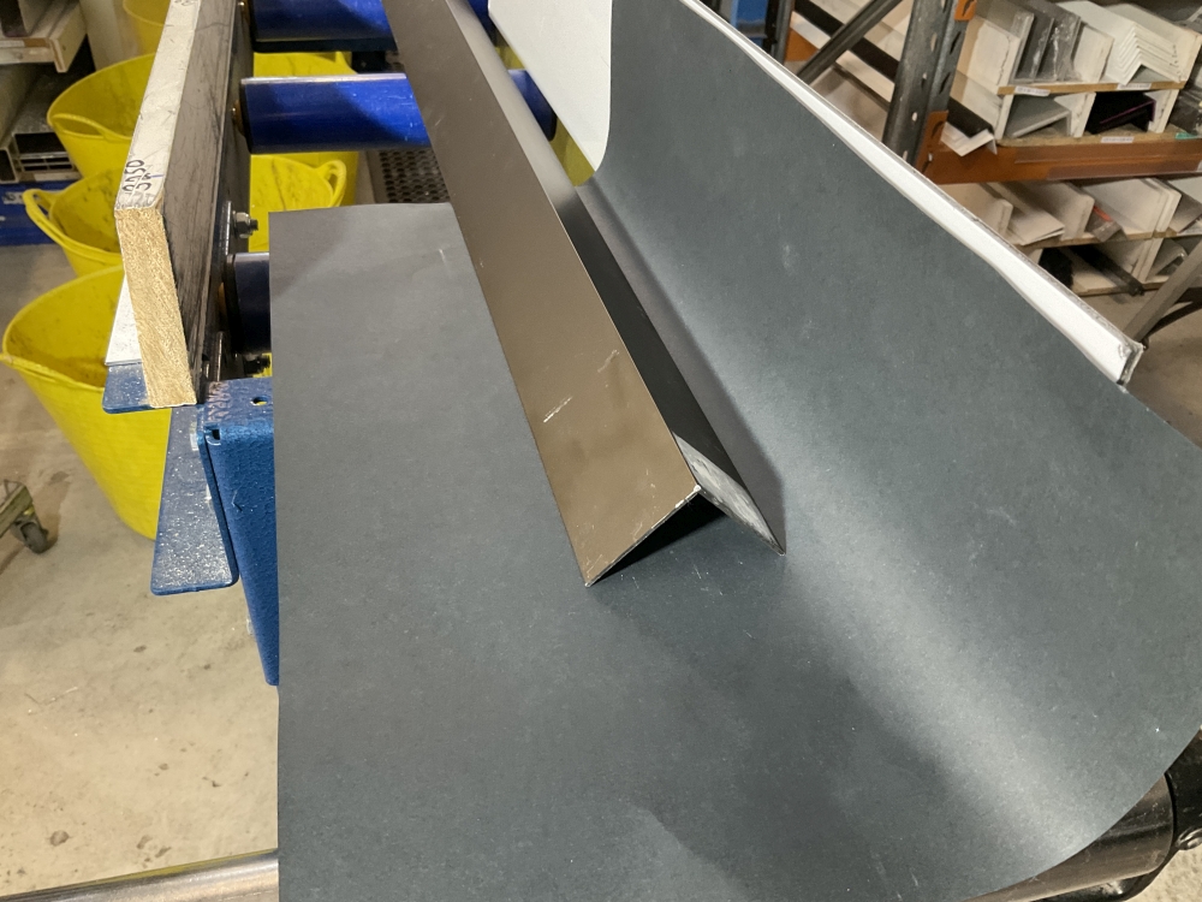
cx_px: 601
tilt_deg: -40.3
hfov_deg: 61.7
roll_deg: -2.5
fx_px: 1007
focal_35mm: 29
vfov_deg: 48.2
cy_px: 451
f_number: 1.8
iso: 125
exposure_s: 1/50
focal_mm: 3
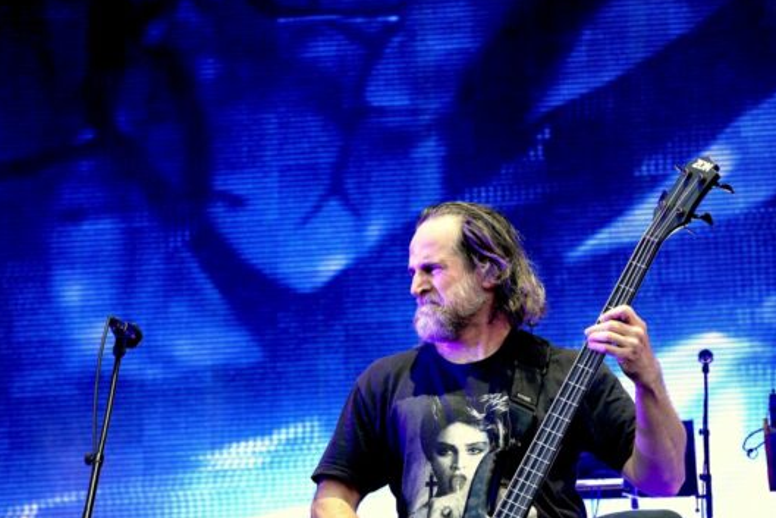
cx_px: 500
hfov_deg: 13.8
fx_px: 3191
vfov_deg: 9.3
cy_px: 335
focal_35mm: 148
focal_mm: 68
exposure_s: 1/160
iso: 800
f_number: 5
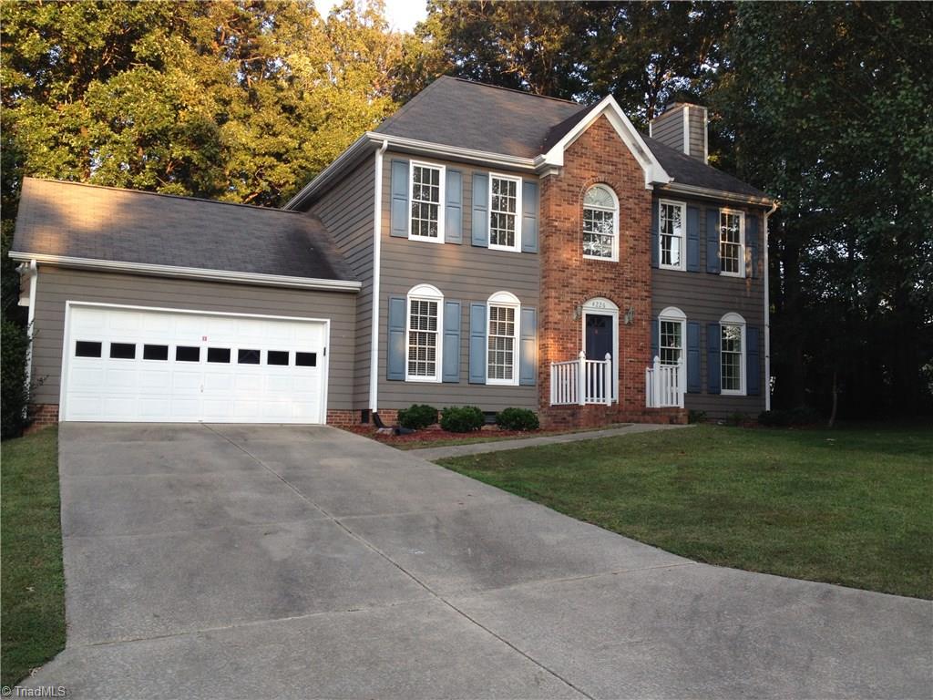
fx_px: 943
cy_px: 350
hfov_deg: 52.6
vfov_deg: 40.7
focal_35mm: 35
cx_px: 466
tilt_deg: +5.2
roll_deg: -0.2
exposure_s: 1/142
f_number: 2.4
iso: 50
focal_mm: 4.28
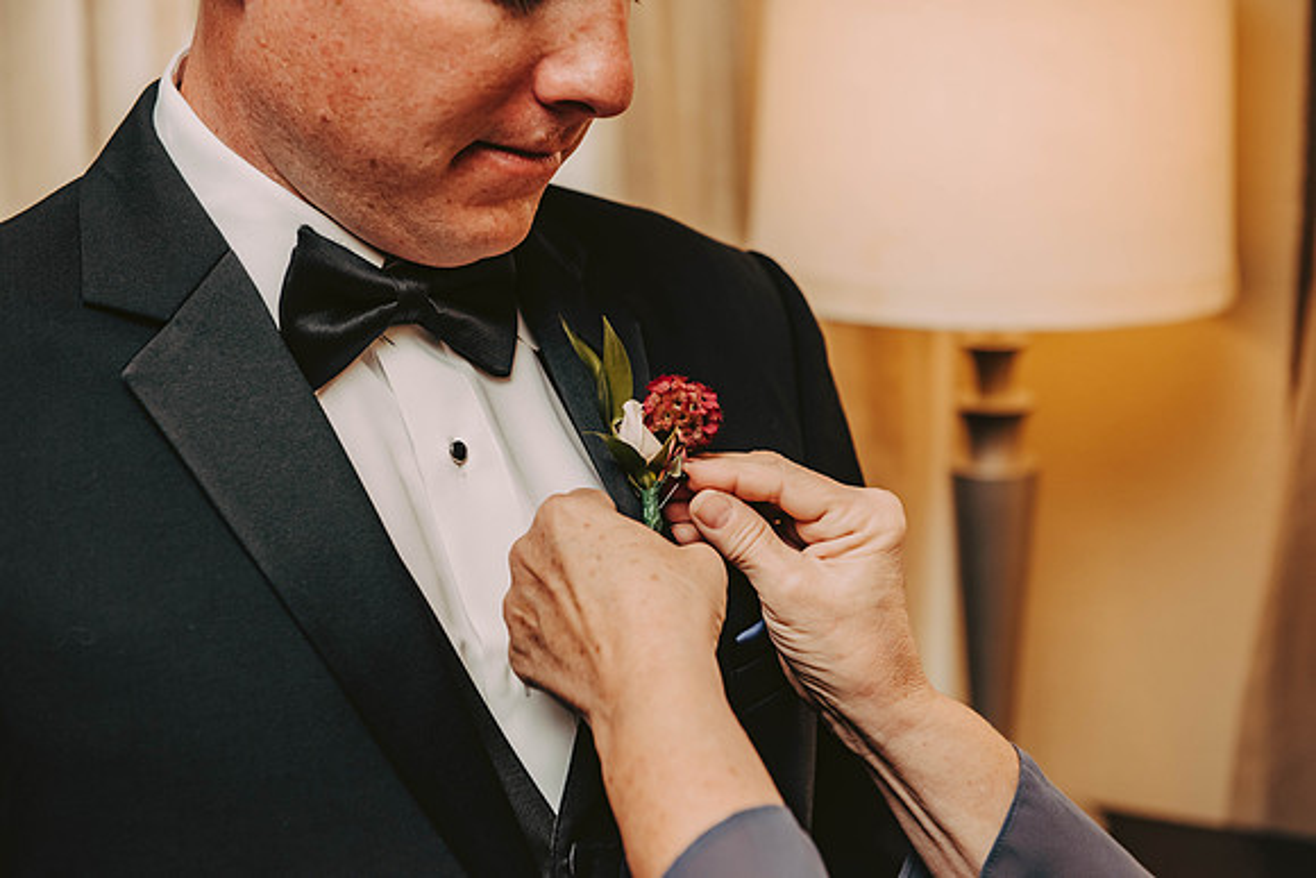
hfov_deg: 28.8
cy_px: 439
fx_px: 2559
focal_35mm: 70
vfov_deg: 19.5
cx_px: 658
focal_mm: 70
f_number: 4
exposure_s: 1/250
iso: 800
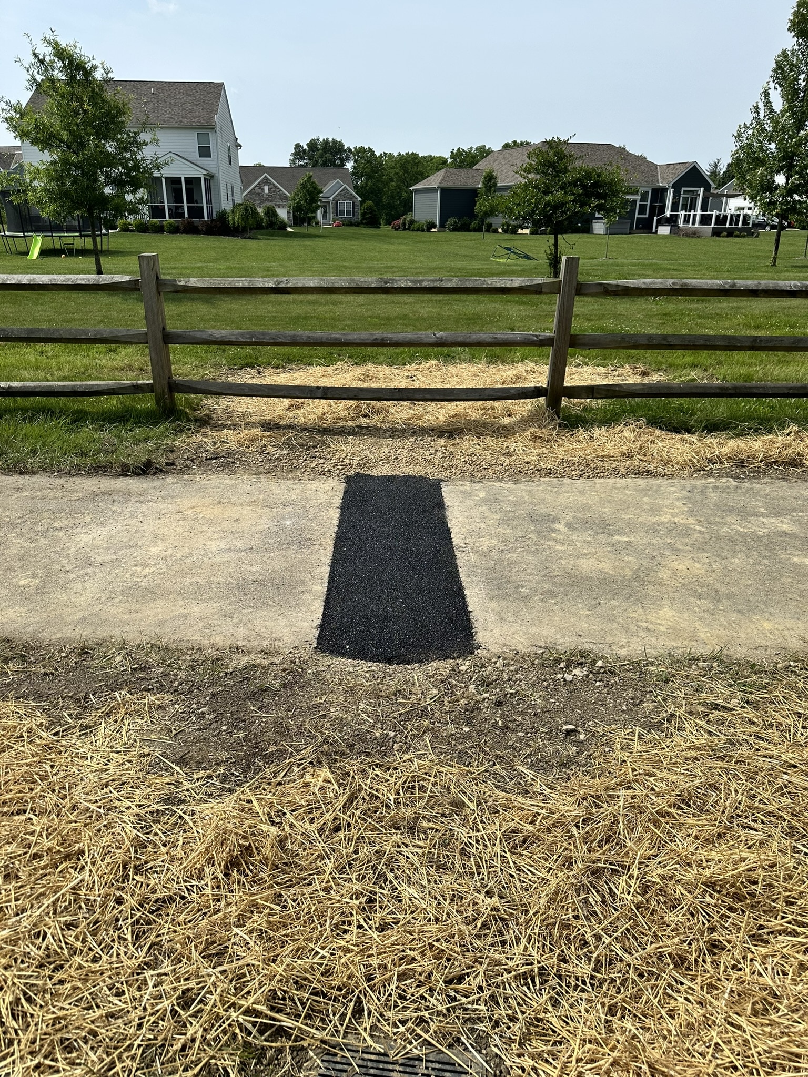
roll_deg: +0.1
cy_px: 538
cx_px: 404
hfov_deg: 56.8
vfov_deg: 71.6
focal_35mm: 24
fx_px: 747
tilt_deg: -20.7
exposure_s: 1/5525
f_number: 1.78
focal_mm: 6.86
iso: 80
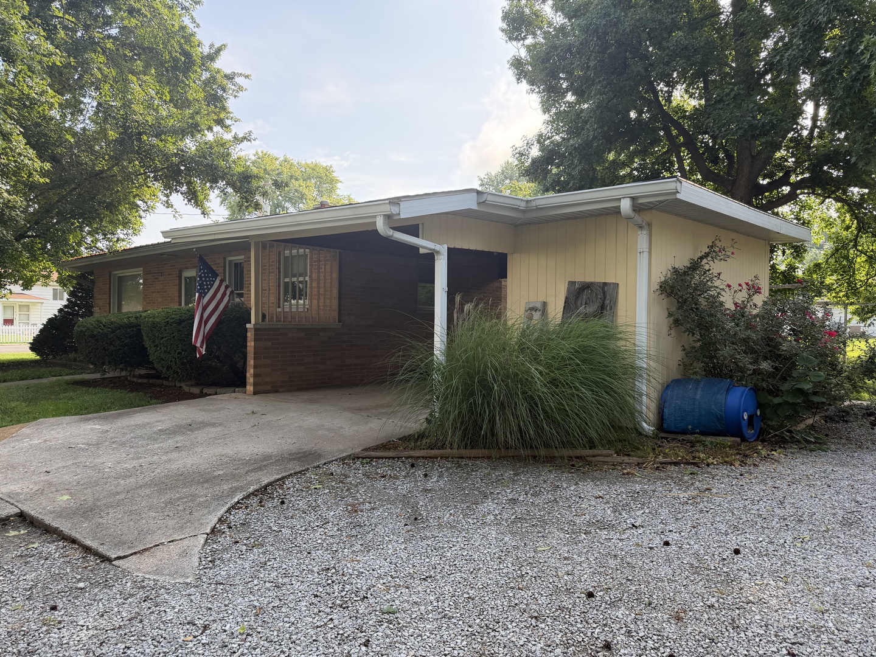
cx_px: 438
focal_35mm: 24
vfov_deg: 56.8
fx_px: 607
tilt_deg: +0.1
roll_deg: -0.8
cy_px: 328
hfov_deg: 71.6
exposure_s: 1/849
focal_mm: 6.76
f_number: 1.78
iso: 100
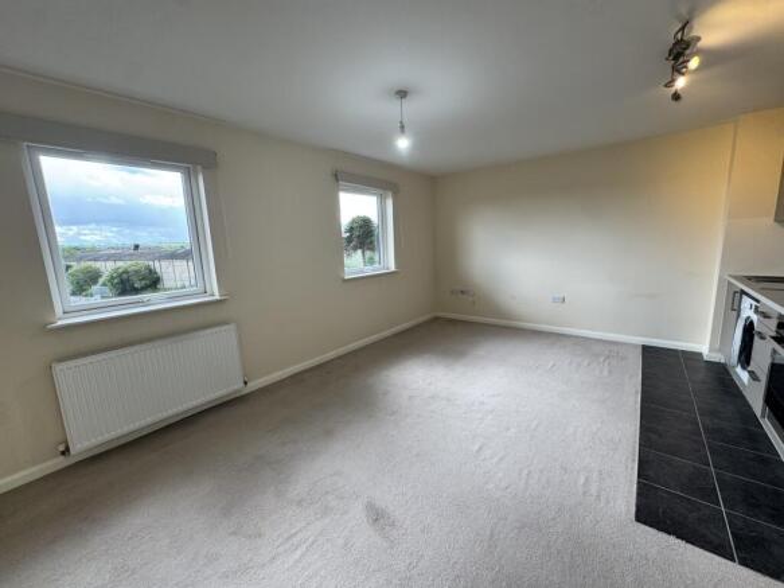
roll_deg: +1.7
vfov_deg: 85.7
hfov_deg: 102.1
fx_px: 317
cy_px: 294
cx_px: 392
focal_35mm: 14
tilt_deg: -9.6
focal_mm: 2.22
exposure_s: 1/99
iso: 50
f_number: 2.2
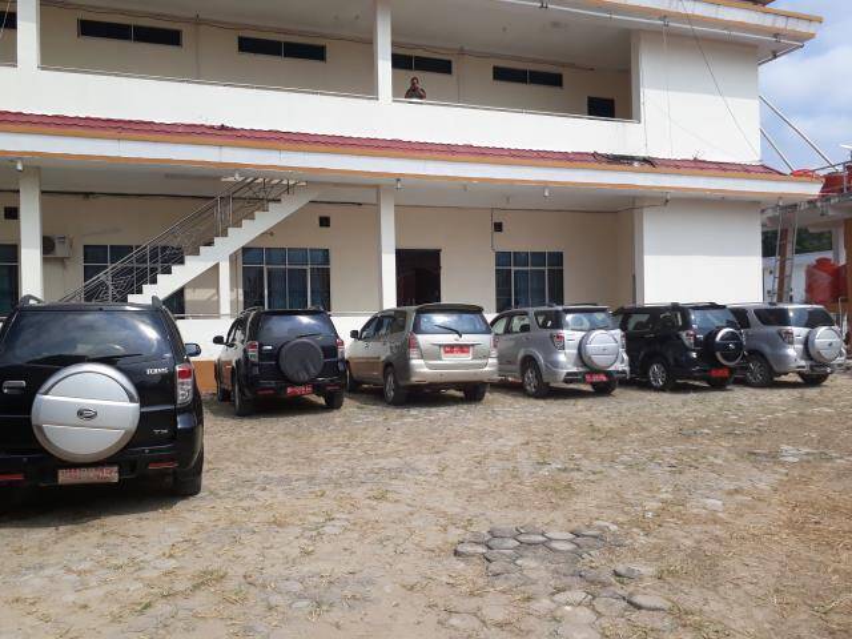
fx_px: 665
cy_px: 320
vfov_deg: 51.4
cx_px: 426
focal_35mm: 27
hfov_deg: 65.3
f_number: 1.9
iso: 40
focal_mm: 3.6
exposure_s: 1/1751
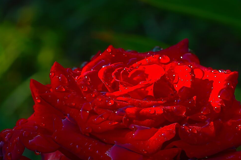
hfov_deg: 6.2
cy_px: 114
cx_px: 132
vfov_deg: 4.1
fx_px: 2219
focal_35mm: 332
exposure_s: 1/160
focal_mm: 90
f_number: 9
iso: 400
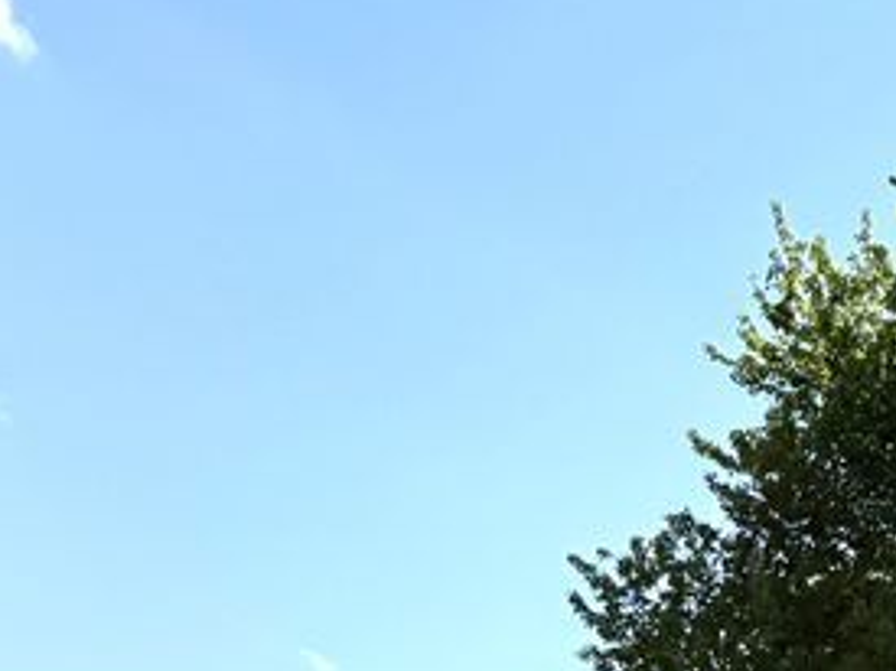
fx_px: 3389
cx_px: 1597
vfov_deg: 10.0
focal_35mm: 131
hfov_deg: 13.5
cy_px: 1549
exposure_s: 1/6711
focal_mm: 6.76
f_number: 1.78
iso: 80
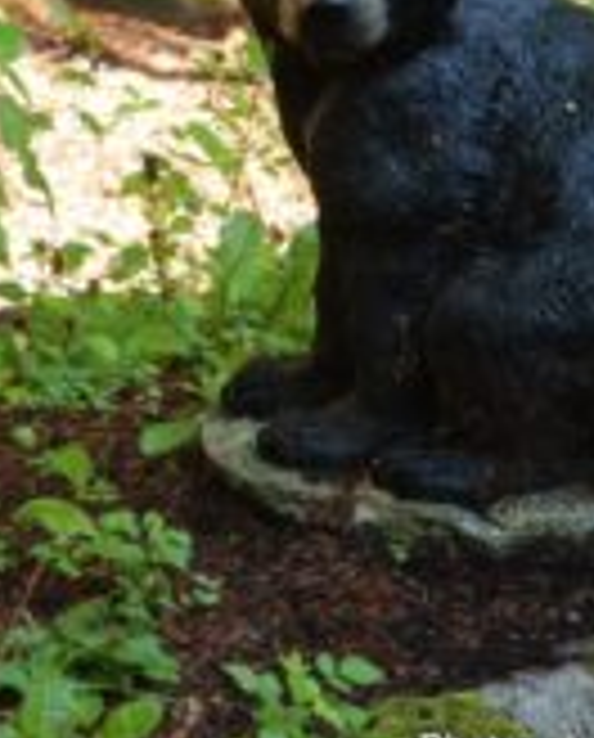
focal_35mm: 300
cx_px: 4
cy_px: 61
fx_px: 6568
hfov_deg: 5.2
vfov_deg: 6.4
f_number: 4.5
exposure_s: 1/100
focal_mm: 70
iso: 320
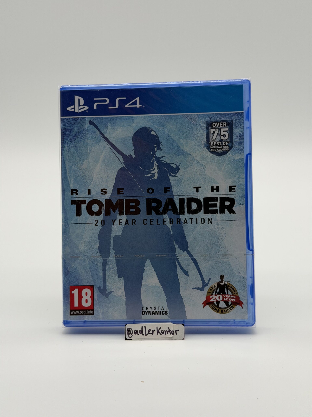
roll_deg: +2.2
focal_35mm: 48
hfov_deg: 30.3
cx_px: 156
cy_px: 208
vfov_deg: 39.7
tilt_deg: -12.6
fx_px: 577
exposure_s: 1/681
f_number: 1.78
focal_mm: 6.76
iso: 100
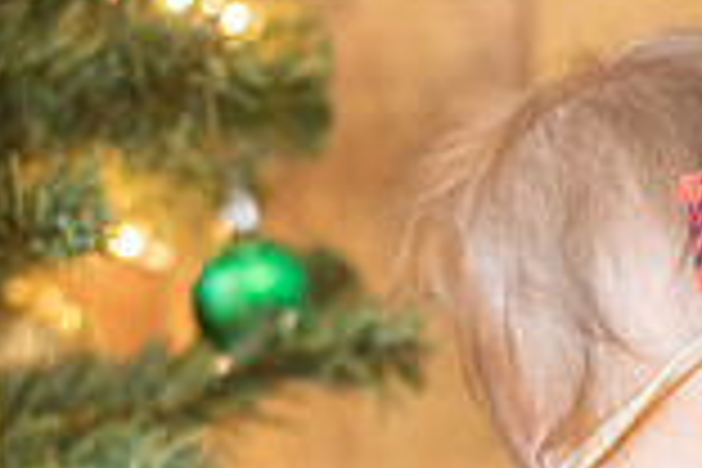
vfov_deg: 7.2
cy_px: 515
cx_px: 788
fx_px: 3724
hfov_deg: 10.6
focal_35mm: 191
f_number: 2.2
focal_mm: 50
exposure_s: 1/250
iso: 800
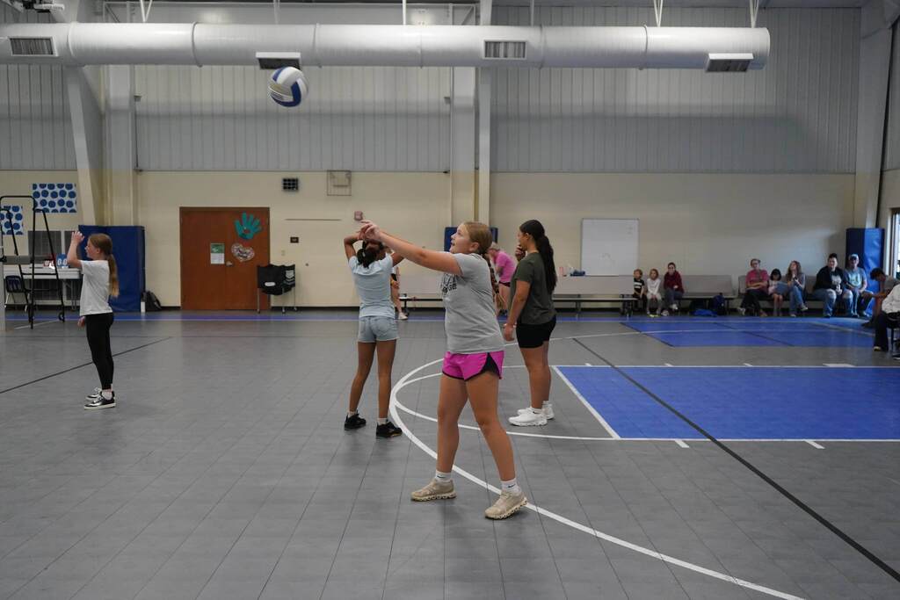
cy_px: 300
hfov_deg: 60.3
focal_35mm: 31
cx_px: 450
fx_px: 775
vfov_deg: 42.3
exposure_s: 1/400
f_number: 3.5
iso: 6400
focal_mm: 31
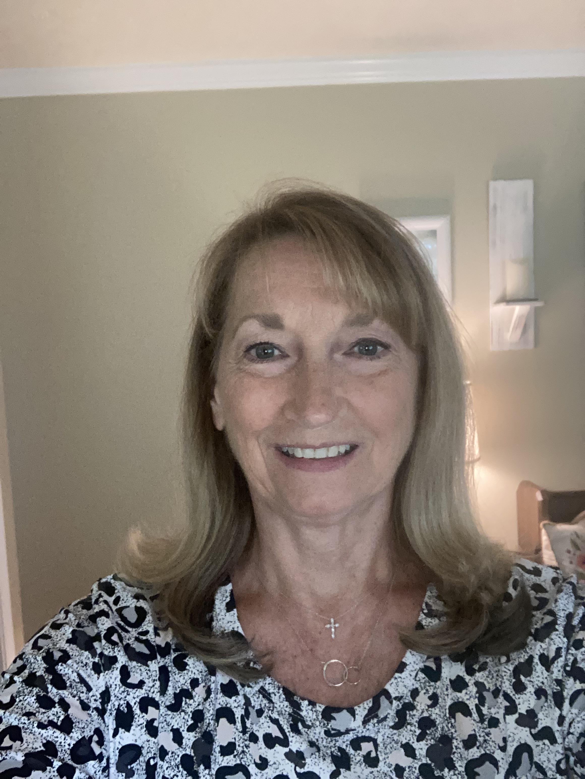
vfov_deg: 56.8
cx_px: 292
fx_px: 720
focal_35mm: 32
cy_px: 390
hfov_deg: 44.2
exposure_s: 1/34
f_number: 2.2
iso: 320
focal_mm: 2.87
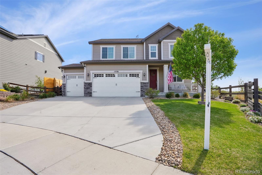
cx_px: 131
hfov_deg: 96.7
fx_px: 116
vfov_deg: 73.7
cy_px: 88
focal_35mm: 16
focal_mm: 16
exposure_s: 1/100
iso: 400
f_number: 11
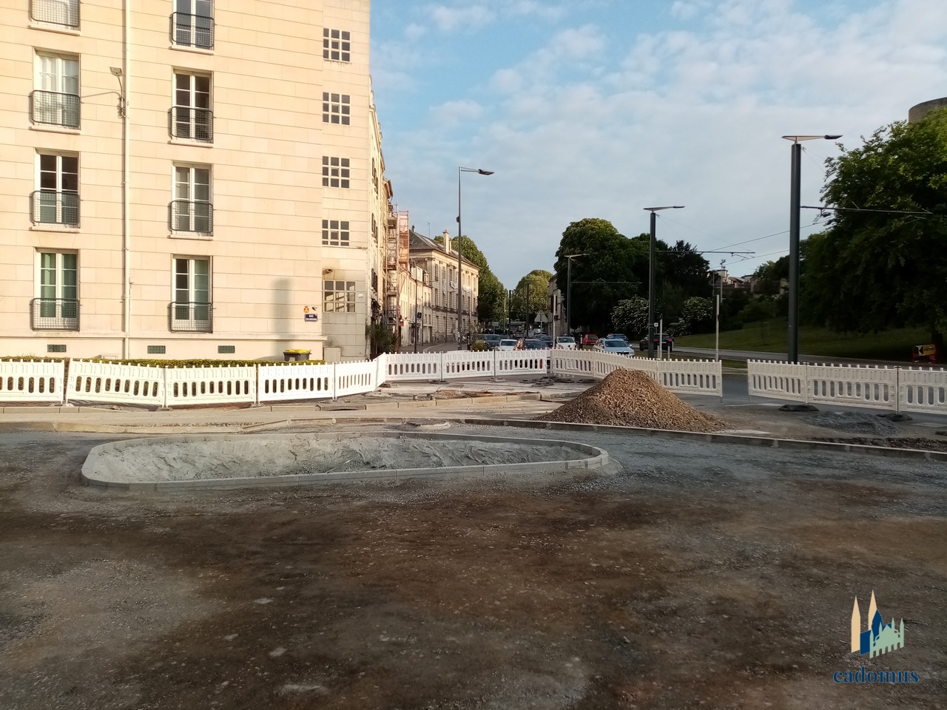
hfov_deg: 67.3
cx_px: 474
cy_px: 355
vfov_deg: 53.1
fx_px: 711
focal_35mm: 26
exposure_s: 1/751
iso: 107
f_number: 1.8
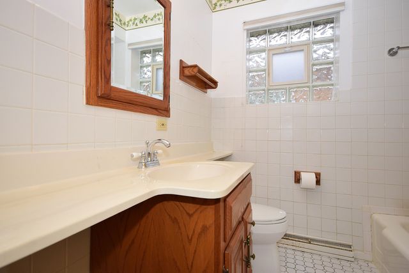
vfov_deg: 67.4
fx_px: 205
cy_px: 136
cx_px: 204
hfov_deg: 90.0
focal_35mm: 18
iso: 640
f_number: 6.3
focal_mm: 12
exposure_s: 1/60
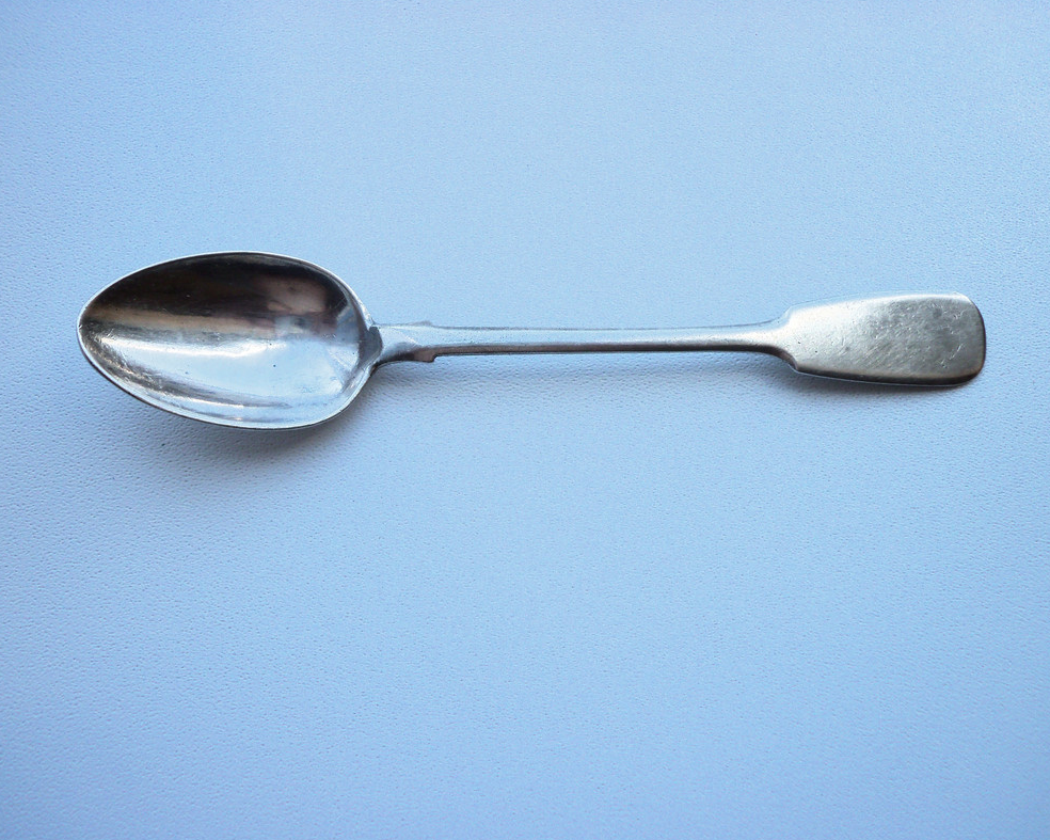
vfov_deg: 41.1
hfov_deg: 50.3
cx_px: 497
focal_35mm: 36
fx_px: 1119
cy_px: 419
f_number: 2.9
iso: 80
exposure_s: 1/250
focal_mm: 5.7
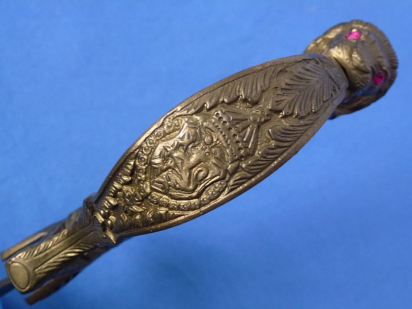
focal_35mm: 45
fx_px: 536
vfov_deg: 32.2
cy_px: 154
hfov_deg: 42.1
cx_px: 206
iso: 320
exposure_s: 1/80
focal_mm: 8
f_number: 4
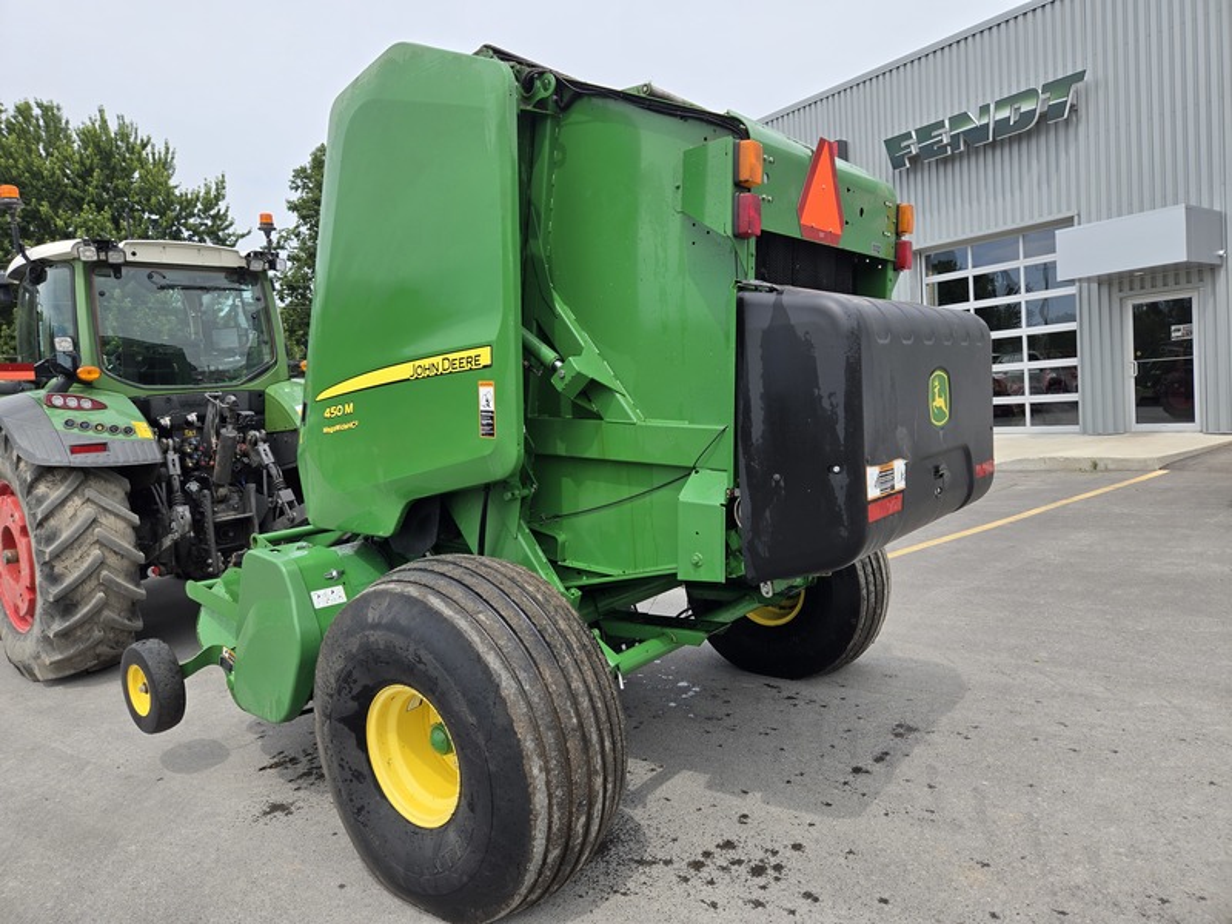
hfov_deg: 73.9
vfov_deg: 58.9
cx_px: 616
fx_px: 819
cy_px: 462
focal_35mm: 23
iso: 25
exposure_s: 1/1297
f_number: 1.8
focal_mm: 5.4
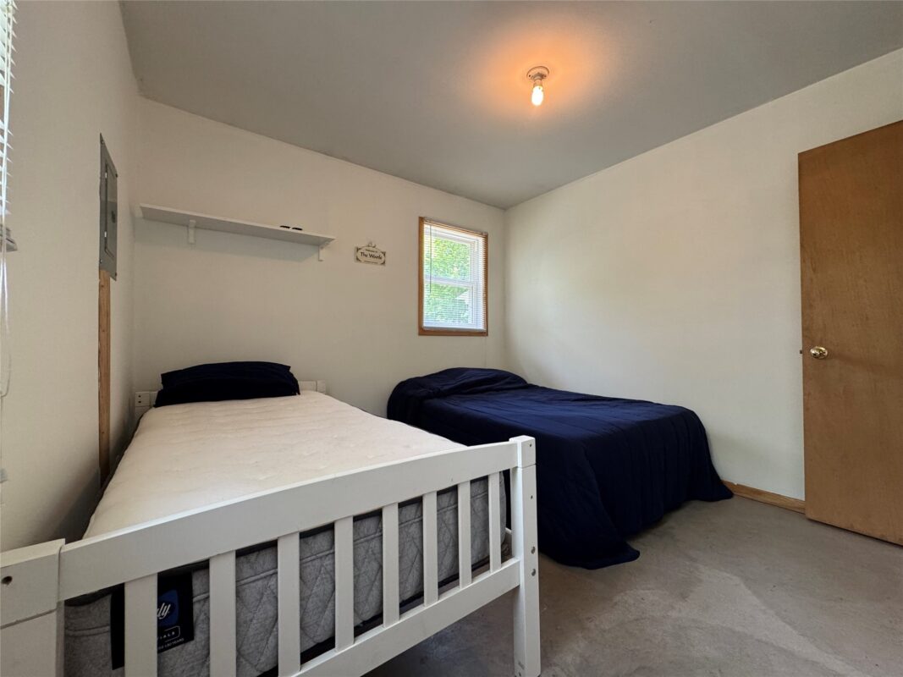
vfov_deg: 85.7
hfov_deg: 102.1
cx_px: 452
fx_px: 365
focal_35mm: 14
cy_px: 338
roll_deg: -0.3
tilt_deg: +0.3
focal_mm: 2.22
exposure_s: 1/120
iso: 200
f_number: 2.2
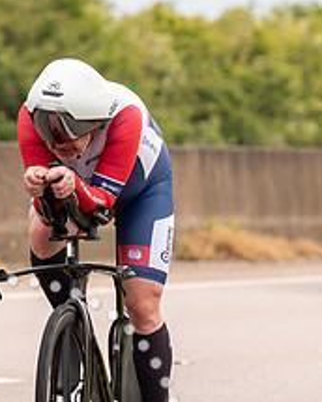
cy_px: 151
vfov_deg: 2.7
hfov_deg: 2.2
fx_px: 8446
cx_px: 58
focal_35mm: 709
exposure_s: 1/800
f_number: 4
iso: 125
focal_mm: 144
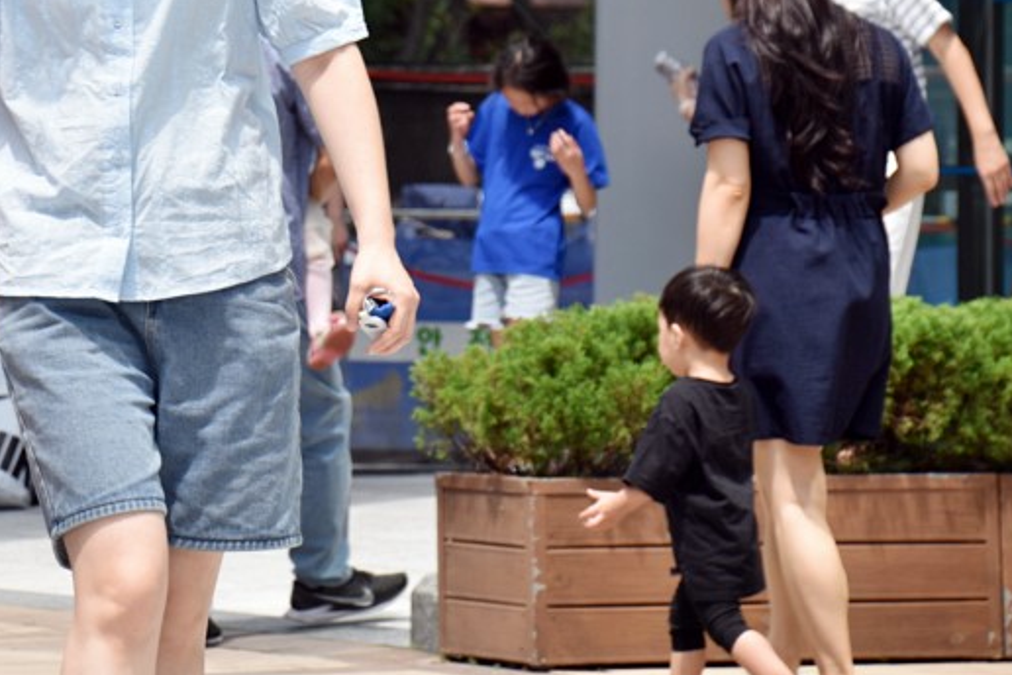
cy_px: 106
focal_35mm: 275
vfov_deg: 5.0
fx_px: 7726
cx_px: 149
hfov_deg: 7.5
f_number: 8
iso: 200
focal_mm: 105
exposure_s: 1/250
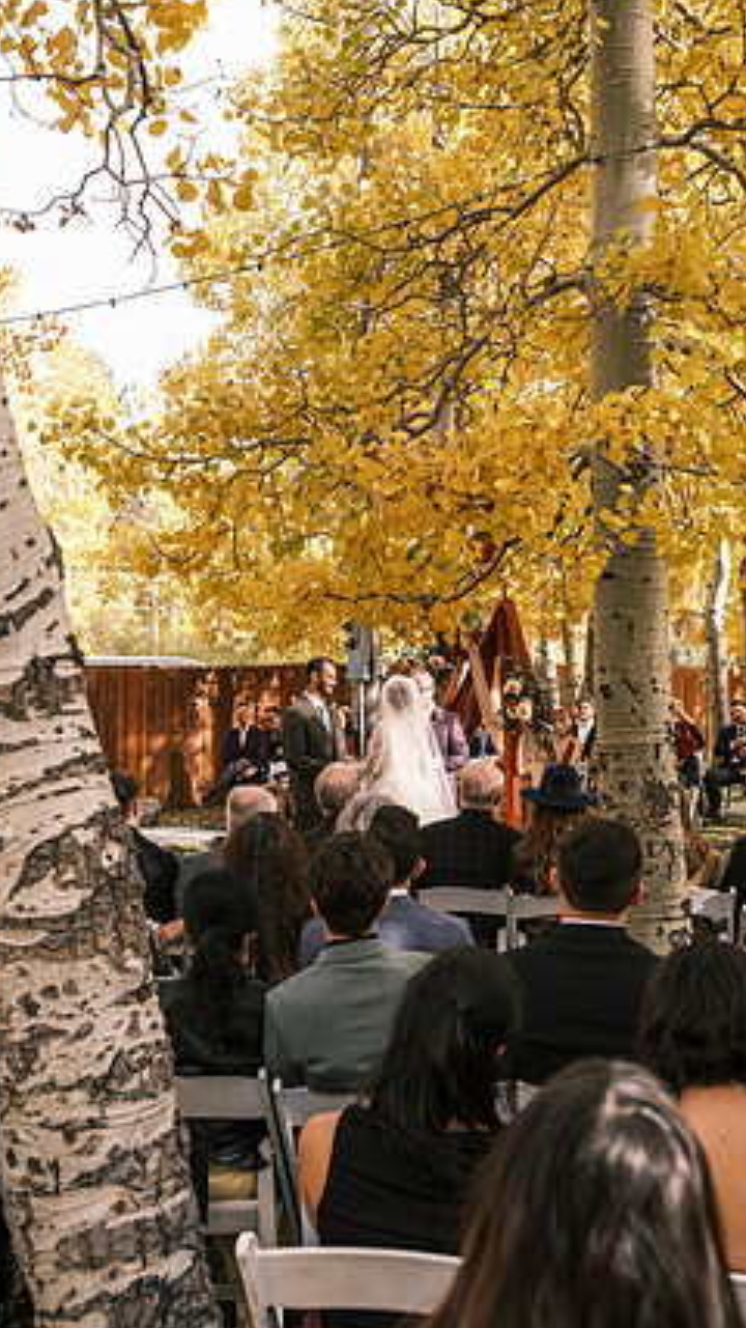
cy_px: 661
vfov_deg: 54.0
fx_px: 1302
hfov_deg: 31.9
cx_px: 314
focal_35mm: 37
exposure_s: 1/125
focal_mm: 32
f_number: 4
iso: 100
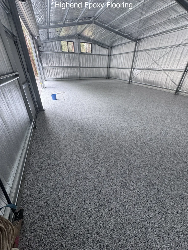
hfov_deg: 85.7
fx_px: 101
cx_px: 94
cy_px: 125
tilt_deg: -31.2
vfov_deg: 102.1
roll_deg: -0.7
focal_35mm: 14
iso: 125
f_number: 2.2
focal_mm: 2.22
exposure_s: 1/99
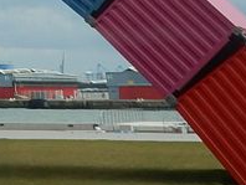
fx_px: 1103
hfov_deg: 11.5
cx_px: -245
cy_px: -199
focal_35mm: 155
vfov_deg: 9.0
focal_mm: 5.4
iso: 125
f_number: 4
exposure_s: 1/80
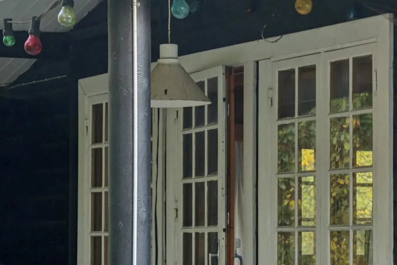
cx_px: 167
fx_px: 1788
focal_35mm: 162
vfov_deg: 8.4
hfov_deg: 12.7
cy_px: 271
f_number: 8
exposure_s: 1/13
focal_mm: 47
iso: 200
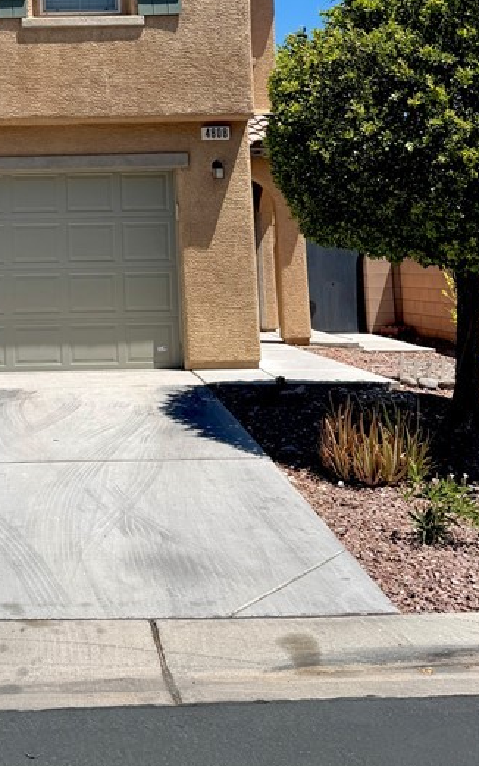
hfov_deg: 25.1
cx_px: 51
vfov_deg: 38.7
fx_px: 1043
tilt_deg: +6.0
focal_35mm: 50
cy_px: 151
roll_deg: +2.0
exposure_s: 1/5714
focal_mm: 6.76
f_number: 1.78
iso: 80
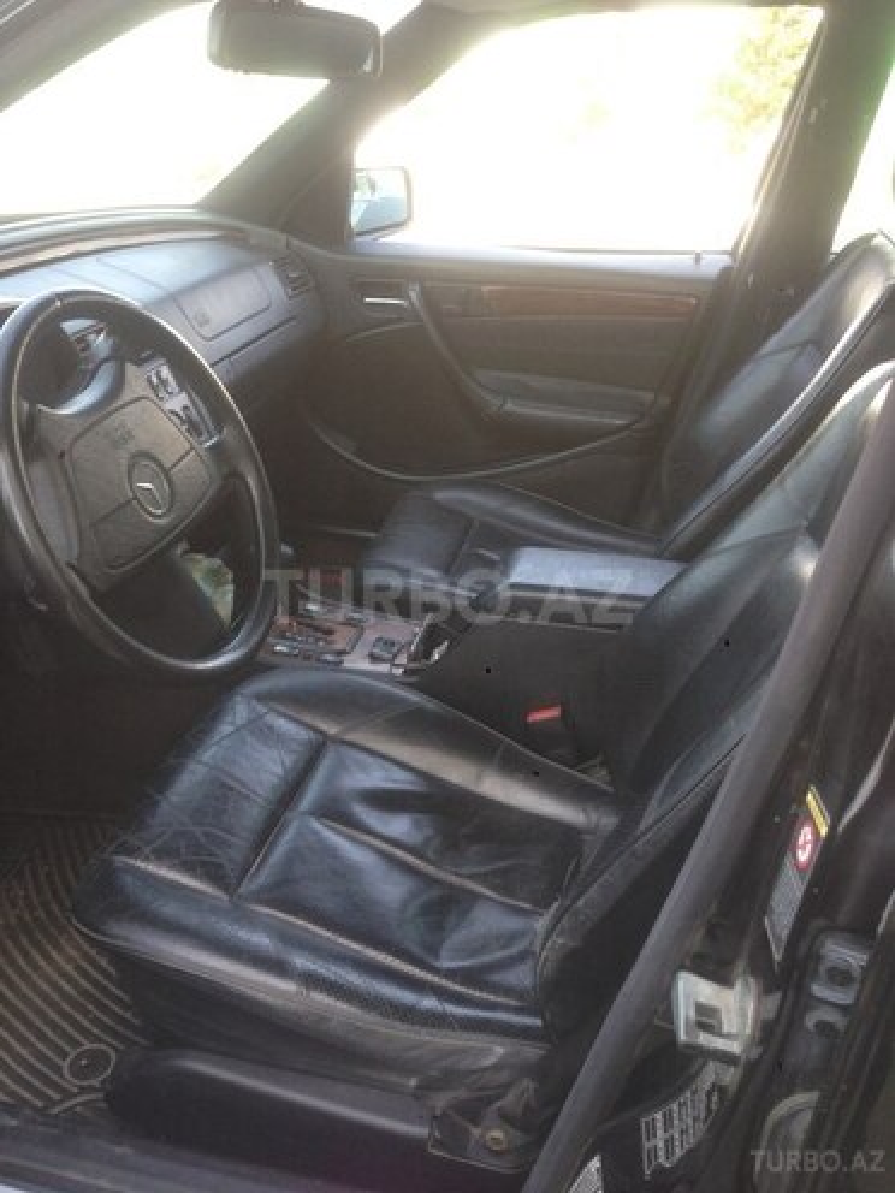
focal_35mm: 33
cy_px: 596
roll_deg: +1.6
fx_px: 1138
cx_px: 448
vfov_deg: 55.4
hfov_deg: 42.9
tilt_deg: -20.5
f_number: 2.4
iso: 64
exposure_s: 1/120
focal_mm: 4.12
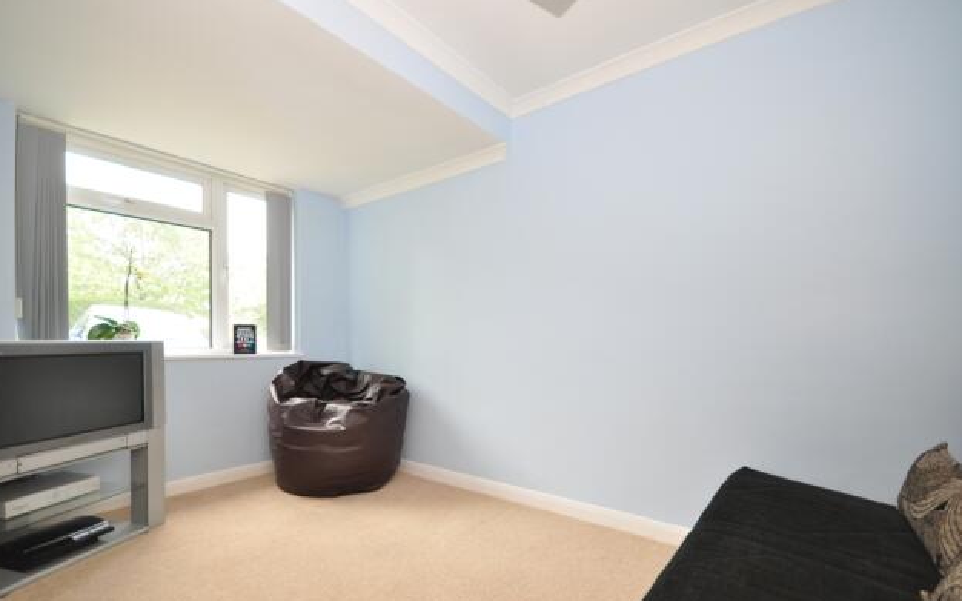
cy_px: 329
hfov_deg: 97.8
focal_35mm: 16
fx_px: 419
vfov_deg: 71.1
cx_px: 469
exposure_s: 1/20
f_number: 4
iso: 200
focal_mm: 10
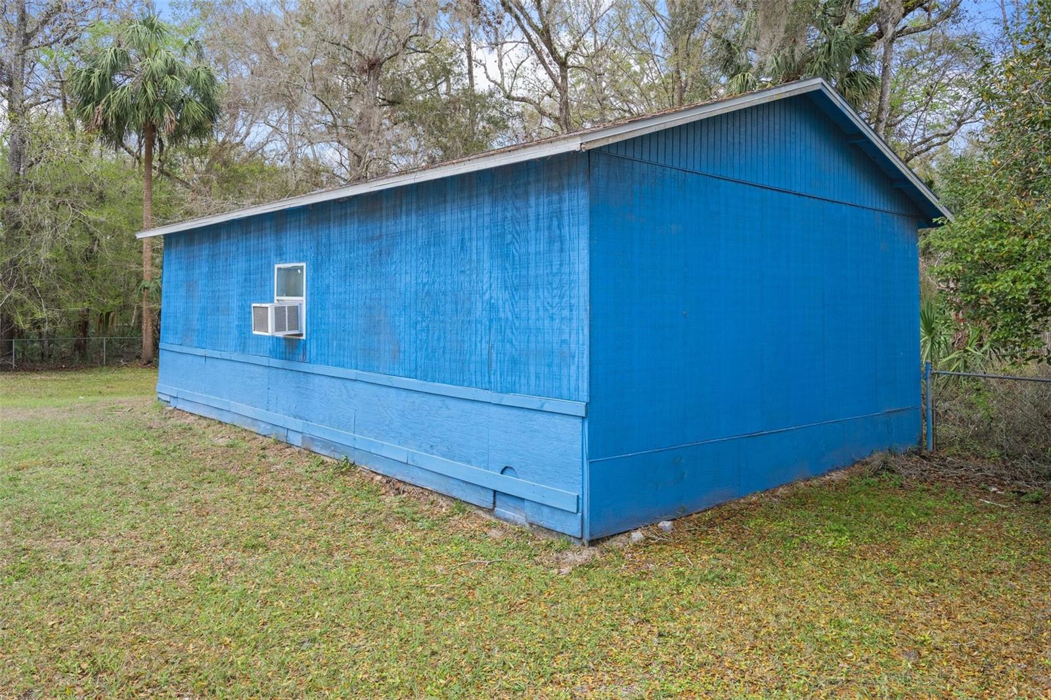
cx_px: 526
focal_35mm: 25
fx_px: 730
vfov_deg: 51.3
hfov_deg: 71.5
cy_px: 350
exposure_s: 1/50
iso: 320
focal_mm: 25
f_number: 8
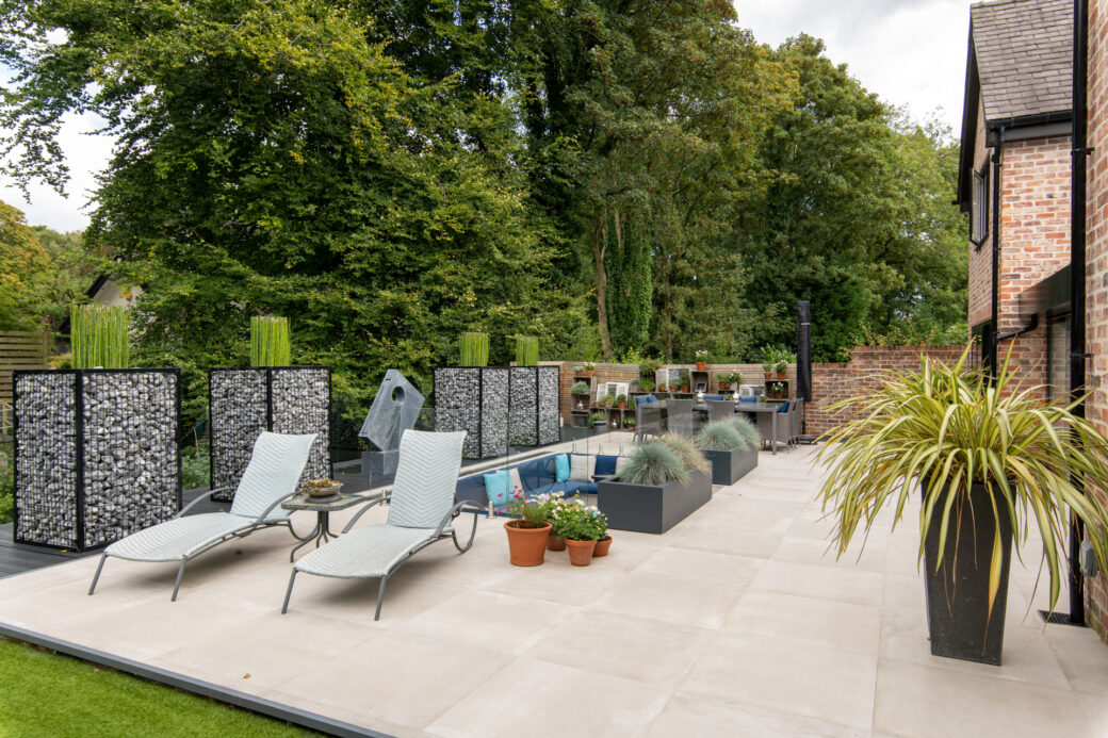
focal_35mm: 22
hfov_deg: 78.6
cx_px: 554
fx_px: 677
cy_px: 369
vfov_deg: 57.2
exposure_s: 1/40
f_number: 8
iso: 100
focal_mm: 22
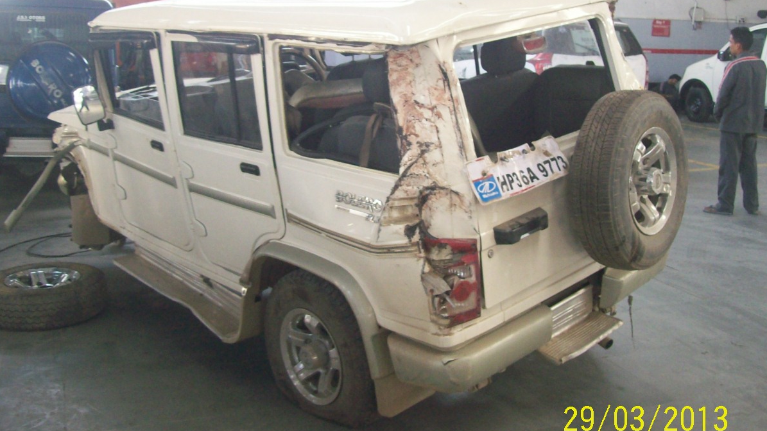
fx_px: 854
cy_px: 171
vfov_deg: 28.3
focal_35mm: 42
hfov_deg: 48.4
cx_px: 376
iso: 200
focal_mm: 6
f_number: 2.7
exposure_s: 1/64
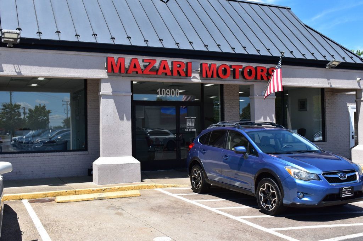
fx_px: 408
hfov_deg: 47.9
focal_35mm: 40
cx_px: 182
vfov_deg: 33.0
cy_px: 120
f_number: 11
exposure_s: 1/500
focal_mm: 27
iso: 400
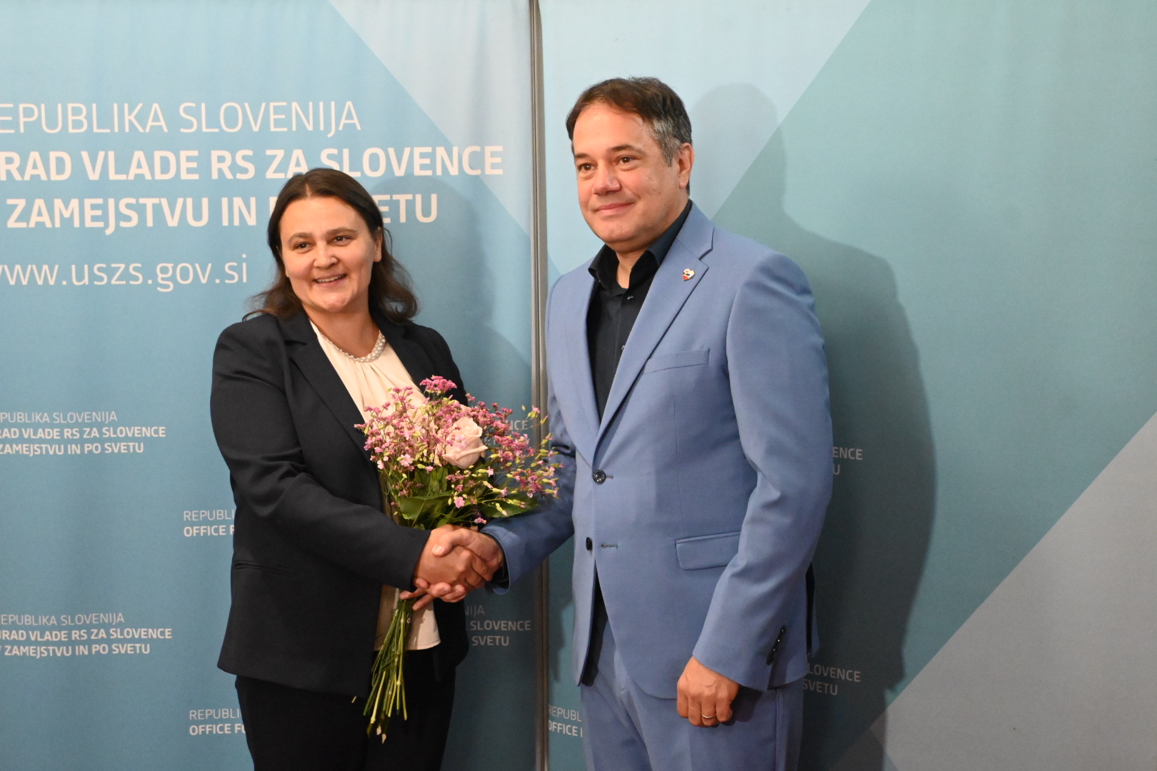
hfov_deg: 35.1
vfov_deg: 23.8
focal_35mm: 57
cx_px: 578
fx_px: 1832
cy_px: 386
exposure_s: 1/60
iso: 7200
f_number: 5.6
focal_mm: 38
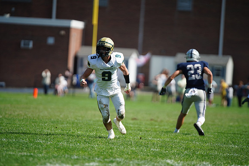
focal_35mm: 300
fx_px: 2075
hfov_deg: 6.9
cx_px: 124
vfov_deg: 4.6
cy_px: 83
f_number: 2.8
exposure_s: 1/4000
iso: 400
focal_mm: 300
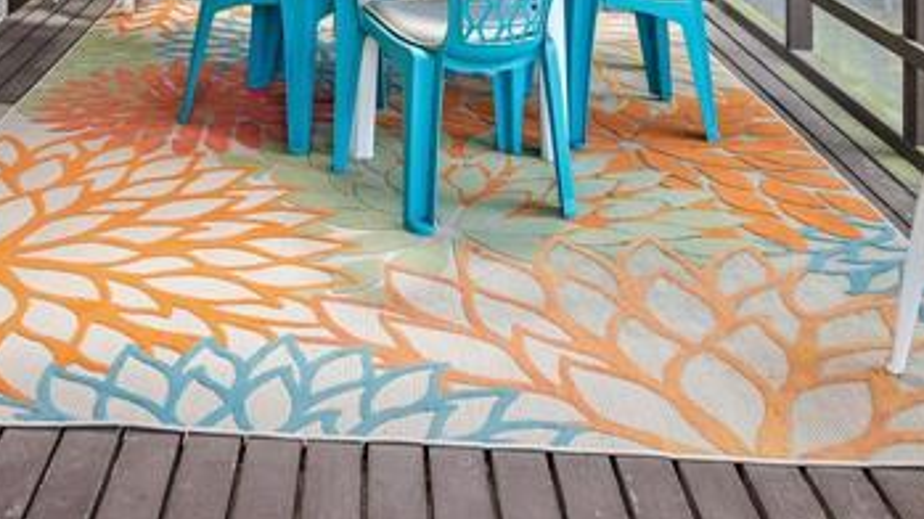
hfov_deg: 47.1
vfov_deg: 25.4
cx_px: 363
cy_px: -74
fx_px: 1053
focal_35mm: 43
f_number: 7.1
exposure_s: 1/40
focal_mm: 14
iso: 400
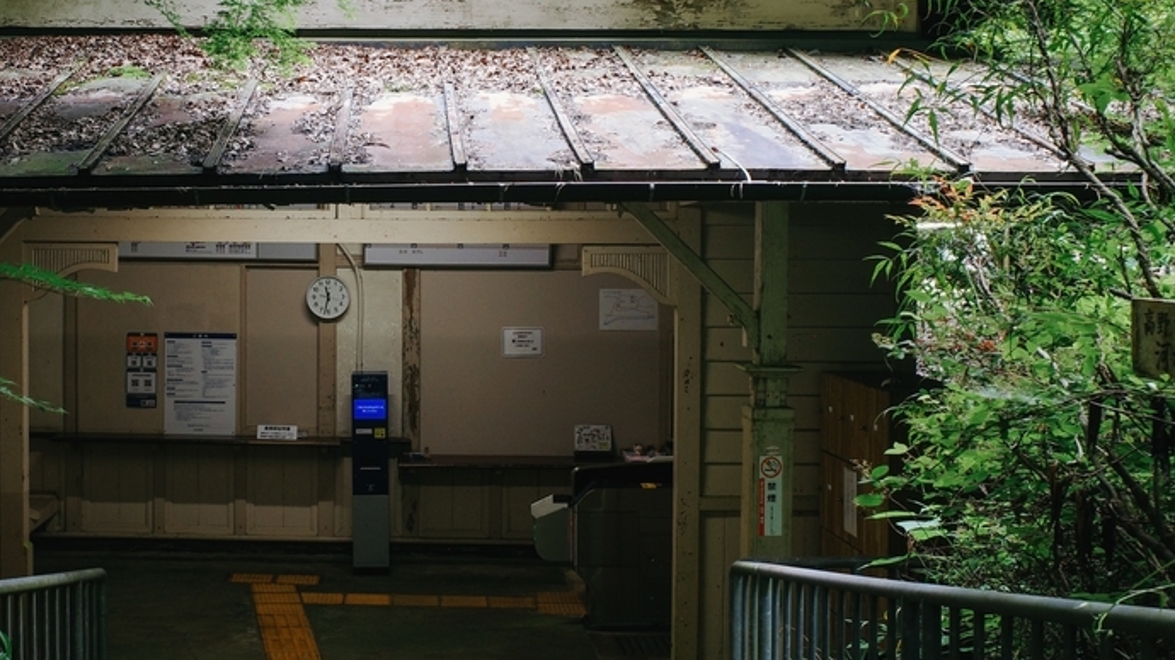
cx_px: 400
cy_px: 253
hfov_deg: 40.1
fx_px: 1589
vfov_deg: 23.4
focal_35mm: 51
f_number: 5
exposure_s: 1/15
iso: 200
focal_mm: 18.3
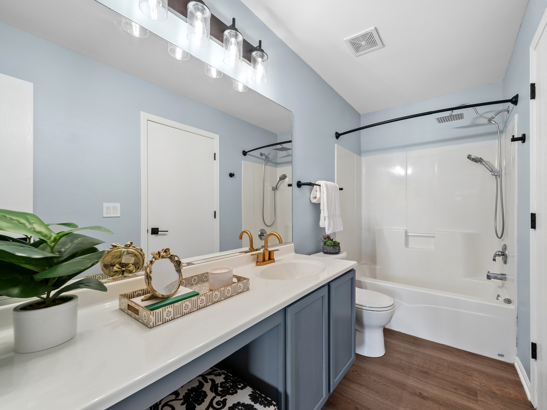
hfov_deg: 97.7
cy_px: 210
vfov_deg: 81.7
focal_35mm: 15
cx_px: 305
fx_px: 237
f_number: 8
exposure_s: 1/8
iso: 400
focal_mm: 13
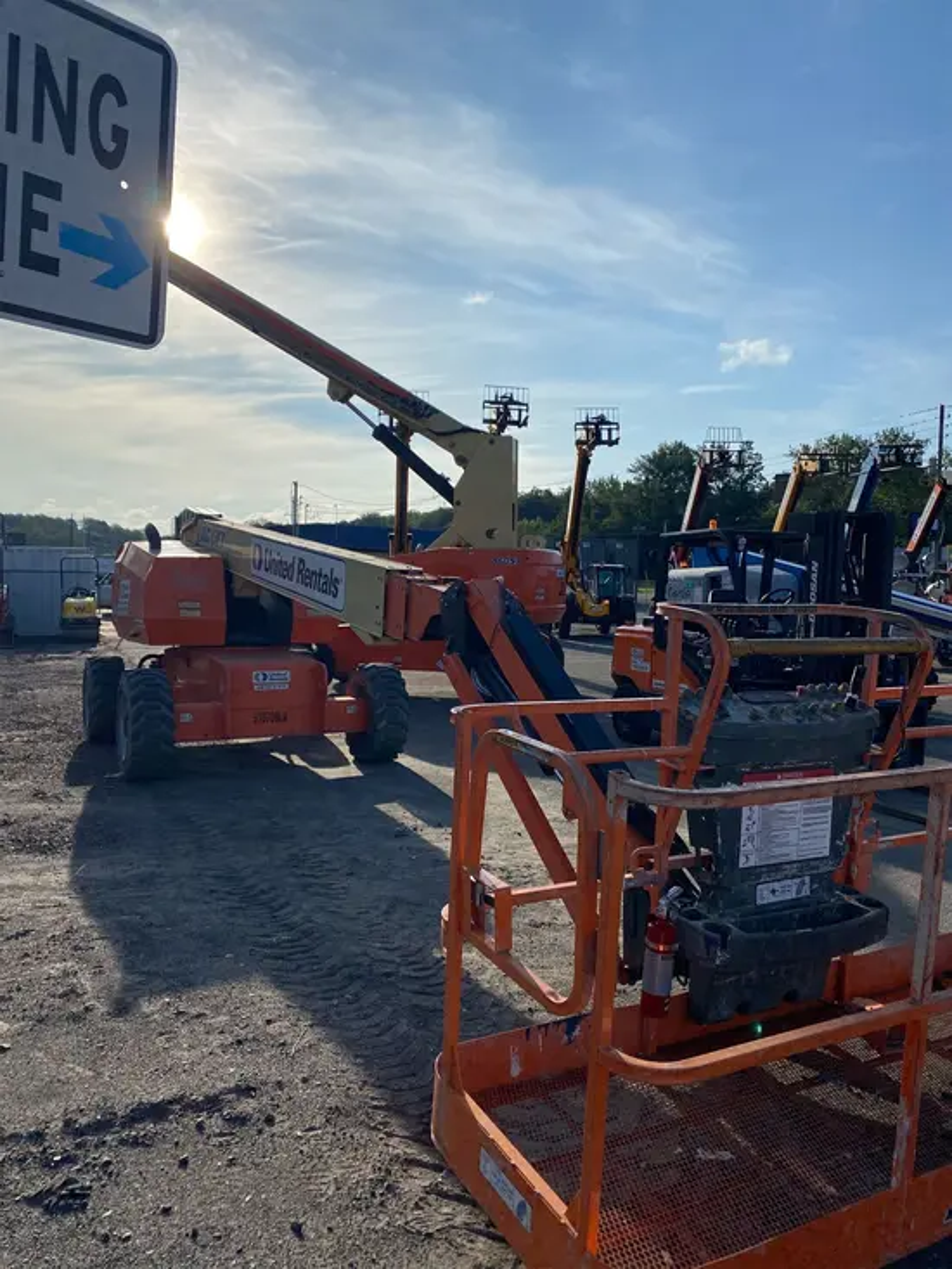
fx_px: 953
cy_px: 634
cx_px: 476
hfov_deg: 53.1
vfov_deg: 67.3
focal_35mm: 26
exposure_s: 1/6757
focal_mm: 4.25
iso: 32
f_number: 1.8
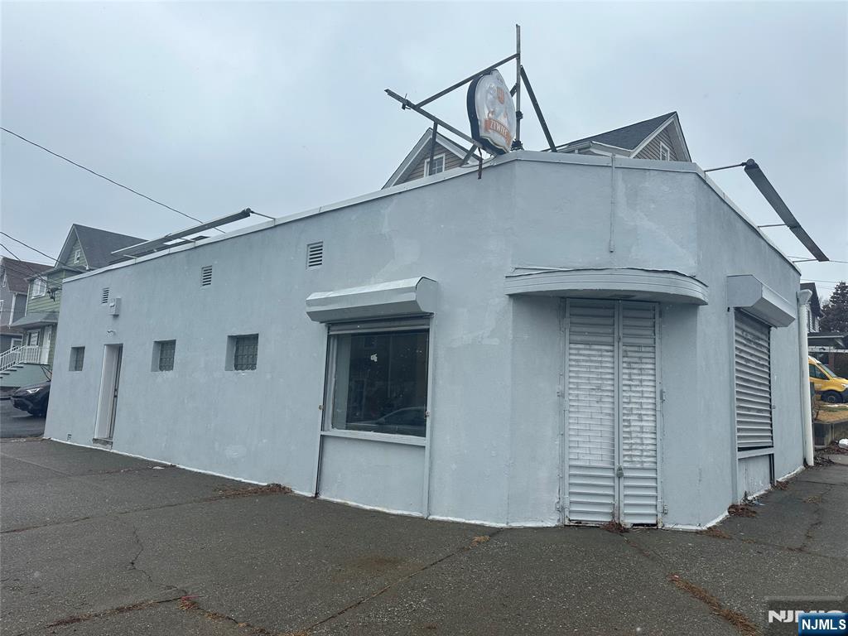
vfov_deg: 56.8
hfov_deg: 71.6
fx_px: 588
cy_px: 318
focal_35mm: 24
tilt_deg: +8.4
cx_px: 424
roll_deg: -2.6
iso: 80
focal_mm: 6.86
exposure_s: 1/1845
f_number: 1.78
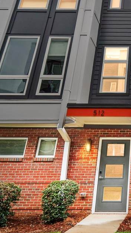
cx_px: 166
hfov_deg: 29.1
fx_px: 208
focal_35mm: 34
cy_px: 93
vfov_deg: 58.1
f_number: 4.5
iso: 100
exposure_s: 1/200
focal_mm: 10.5
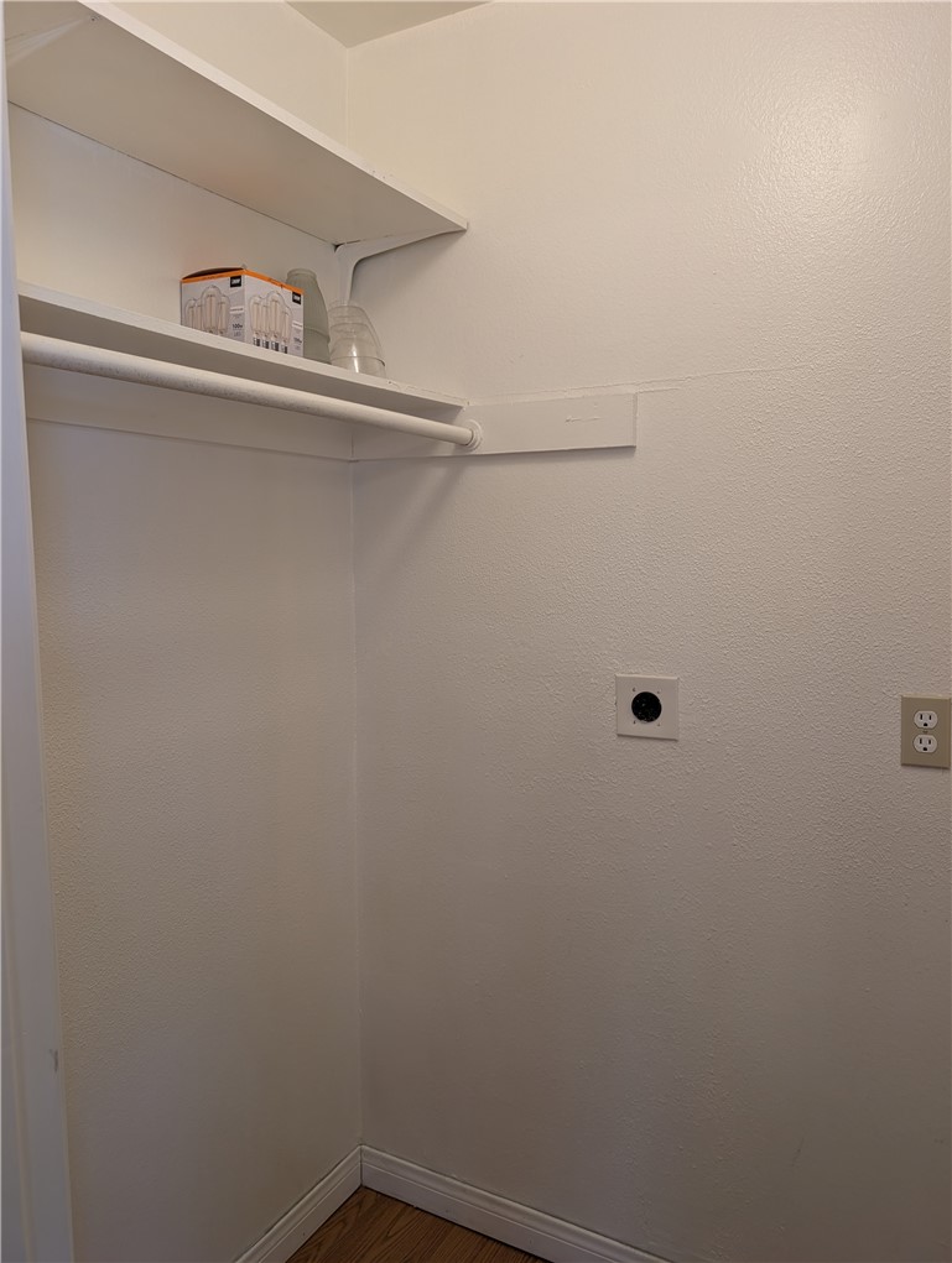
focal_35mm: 24
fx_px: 878
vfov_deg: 71.5
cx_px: 476
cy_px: 632
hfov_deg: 56.9
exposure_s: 1/40
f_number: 1.68
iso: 64
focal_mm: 6.9
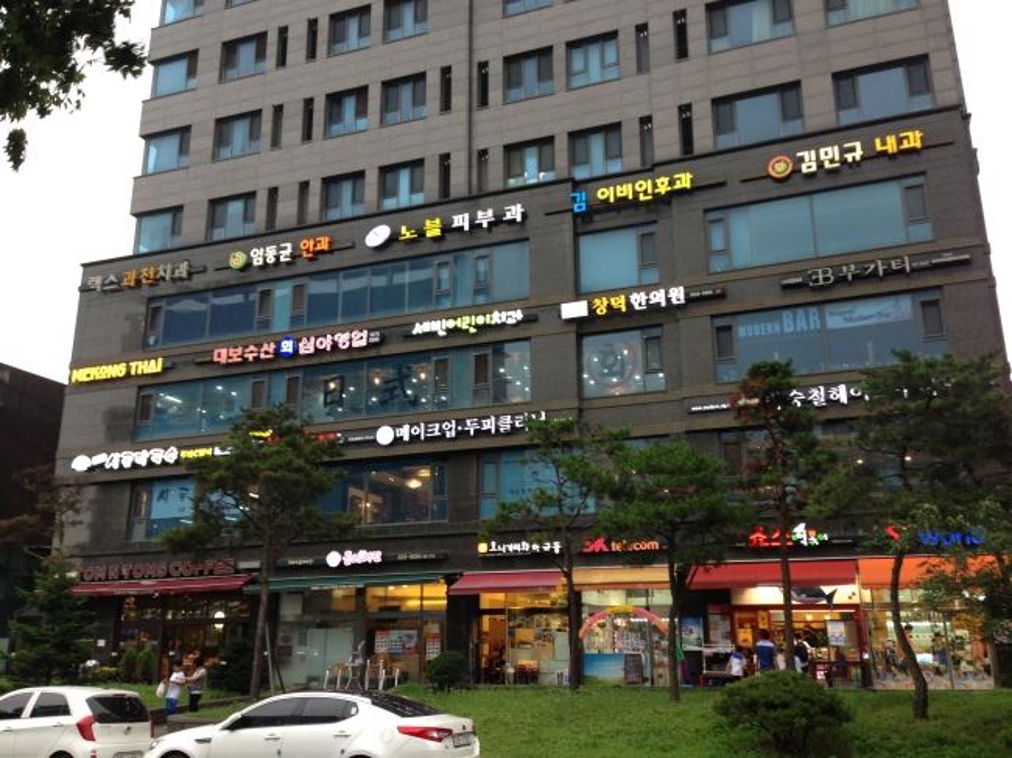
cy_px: 379
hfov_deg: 55.4
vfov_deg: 42.9
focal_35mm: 33
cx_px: 506
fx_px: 964
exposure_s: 1/20
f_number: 2.4
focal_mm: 4.13
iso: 50
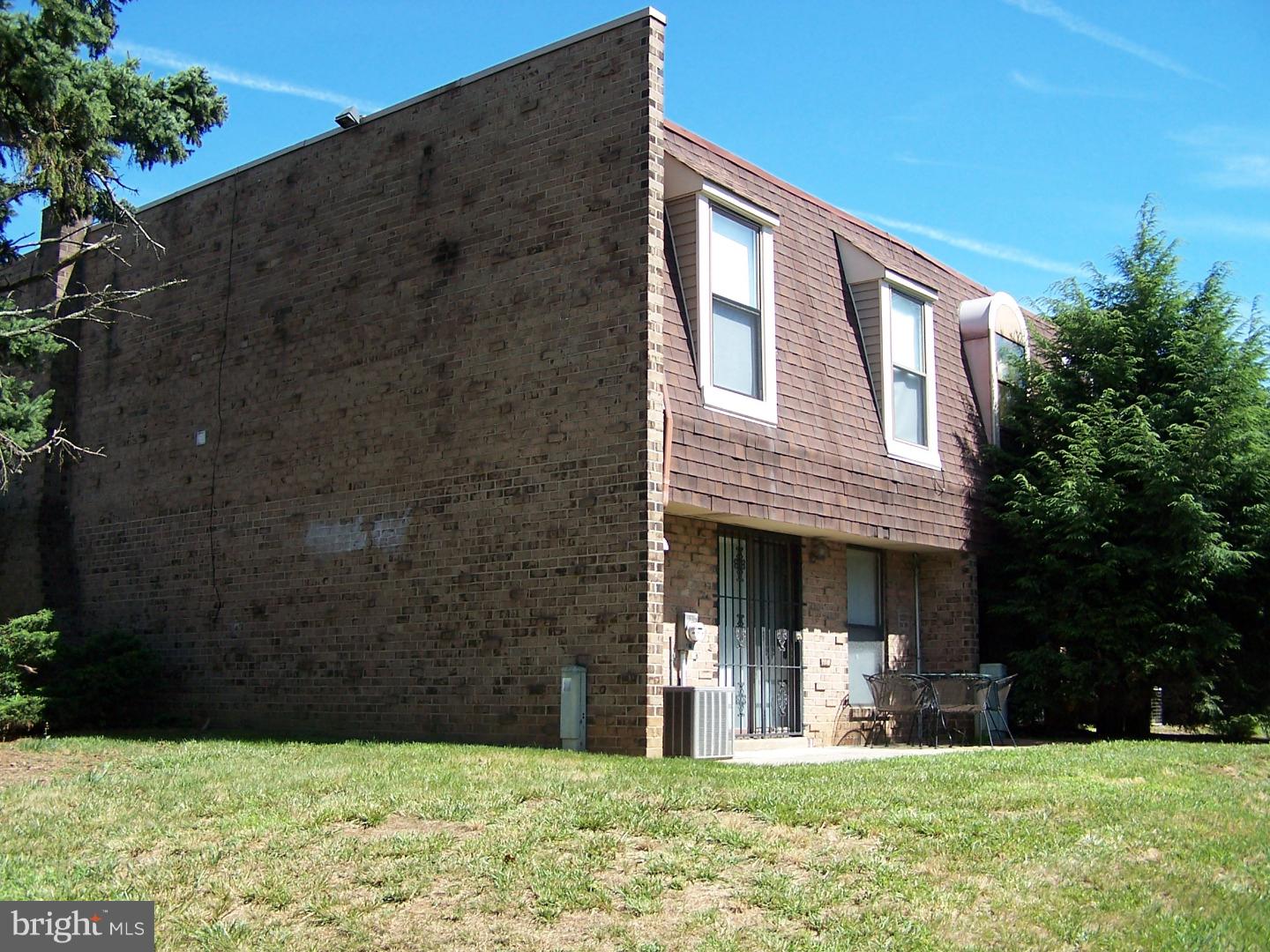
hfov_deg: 49.0
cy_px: 476
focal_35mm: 38
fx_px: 1394
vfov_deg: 37.7
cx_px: 635
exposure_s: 1/500
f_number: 2.8
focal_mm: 6.3
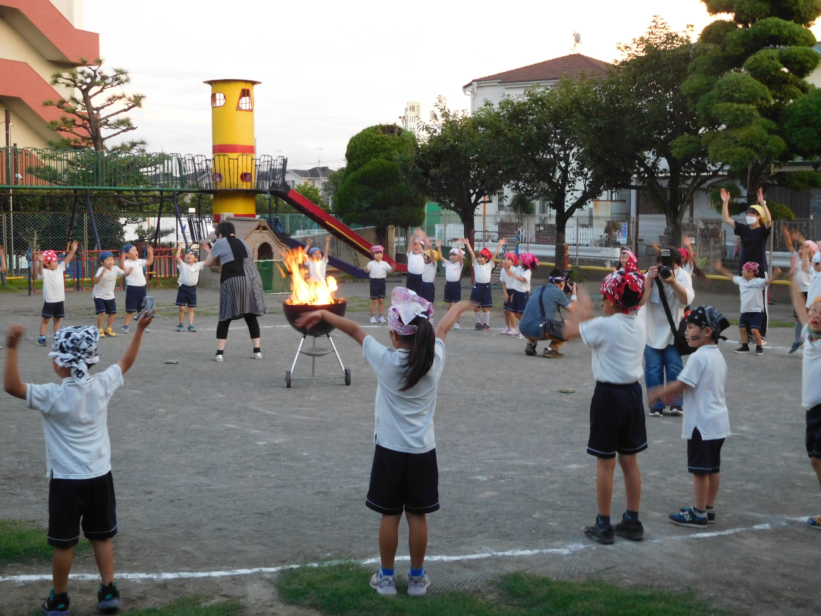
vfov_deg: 29.1
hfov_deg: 38.2
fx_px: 1186
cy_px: 308
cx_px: 410
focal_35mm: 50
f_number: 4.1
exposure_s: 1/30
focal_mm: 8.9
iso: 320
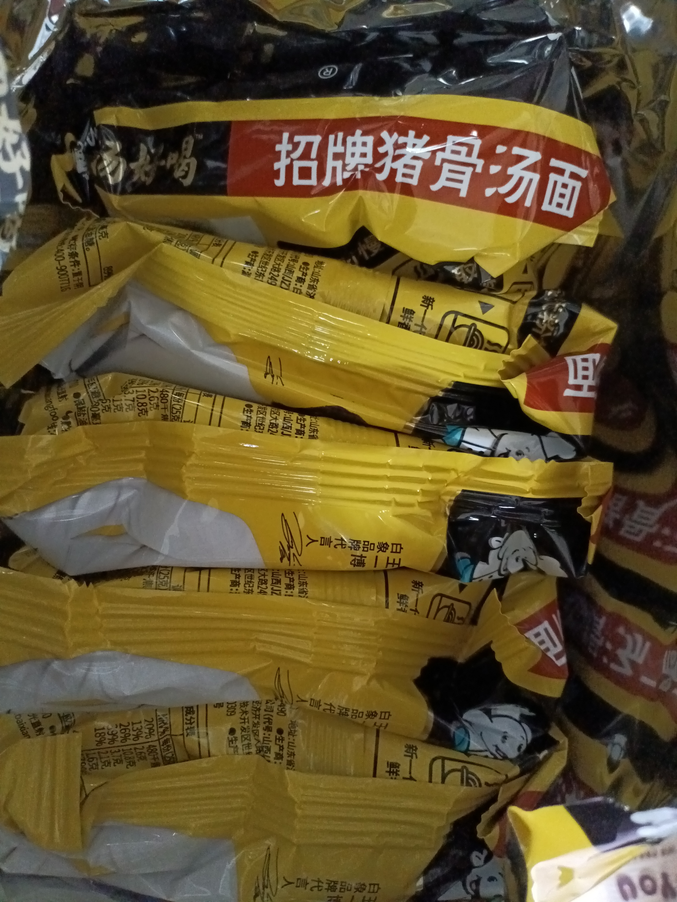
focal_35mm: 26
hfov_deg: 53.1
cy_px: 451
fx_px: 678
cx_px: 338
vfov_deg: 67.3
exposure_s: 1/33.3
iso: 1364
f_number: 1.8
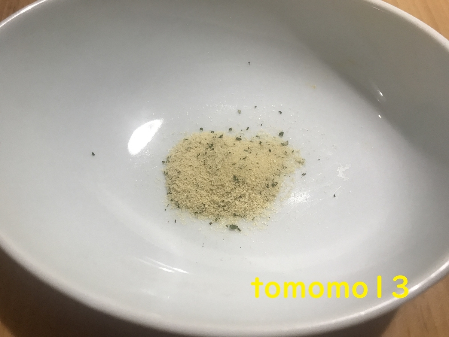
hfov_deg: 63.4
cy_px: 168
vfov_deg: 49.7
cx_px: 224
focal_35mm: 28
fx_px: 363
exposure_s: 1/30
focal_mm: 3.99
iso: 25
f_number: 1.8
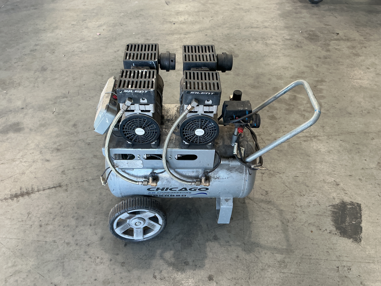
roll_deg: -0.7
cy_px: 143
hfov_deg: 61.7
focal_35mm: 29
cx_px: 190
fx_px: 319
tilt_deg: -44.8
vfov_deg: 48.2
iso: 64
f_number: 1.8
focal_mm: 3
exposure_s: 1/60
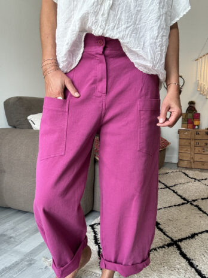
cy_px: 139
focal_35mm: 30
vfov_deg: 60.0
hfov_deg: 46.8
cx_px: 104
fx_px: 240
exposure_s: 1/92
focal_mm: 2.69
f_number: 1.9
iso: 80
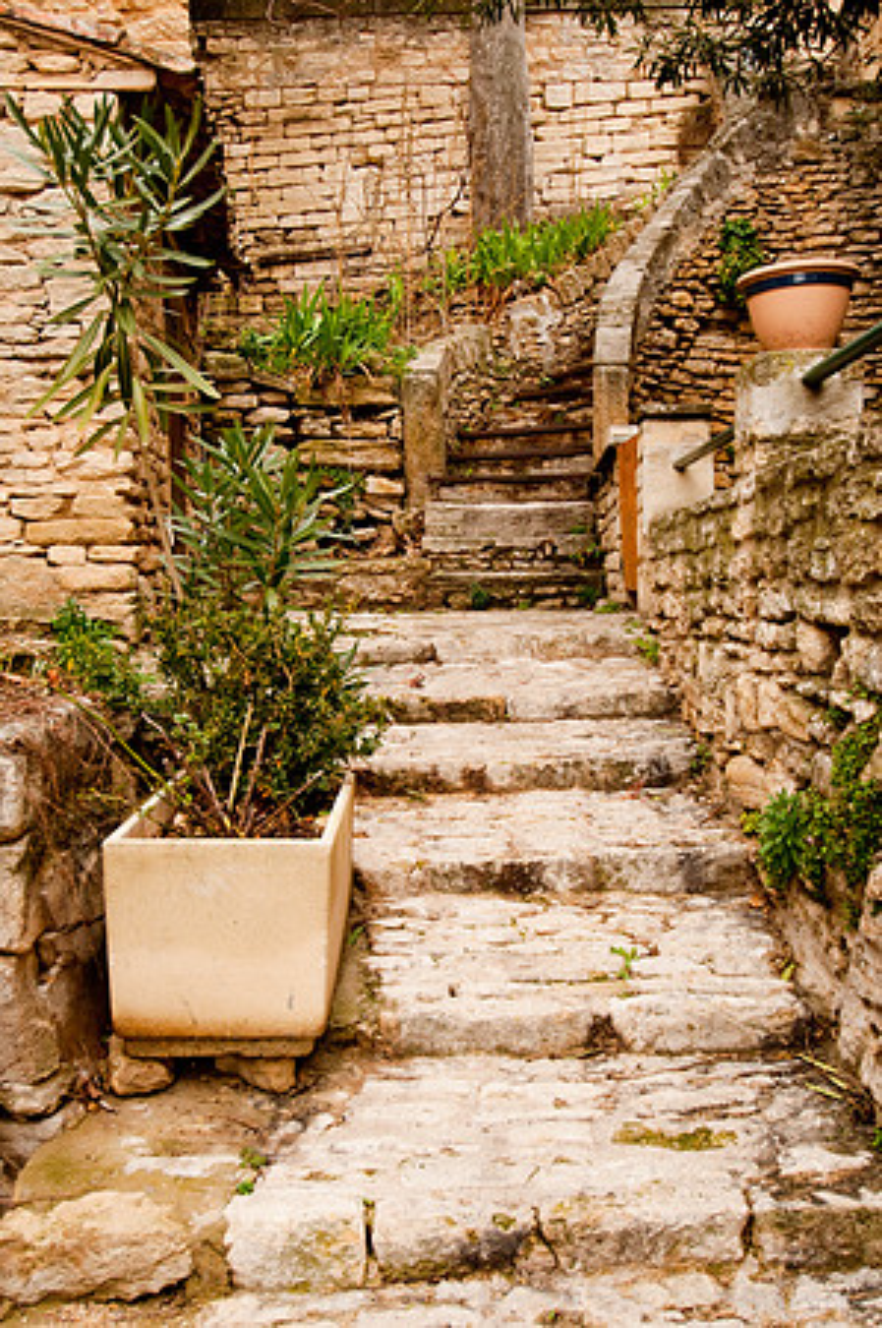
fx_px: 1326
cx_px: 441
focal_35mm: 36
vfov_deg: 53.2
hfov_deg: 36.8
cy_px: 664
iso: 200
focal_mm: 24
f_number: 5
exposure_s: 1/100
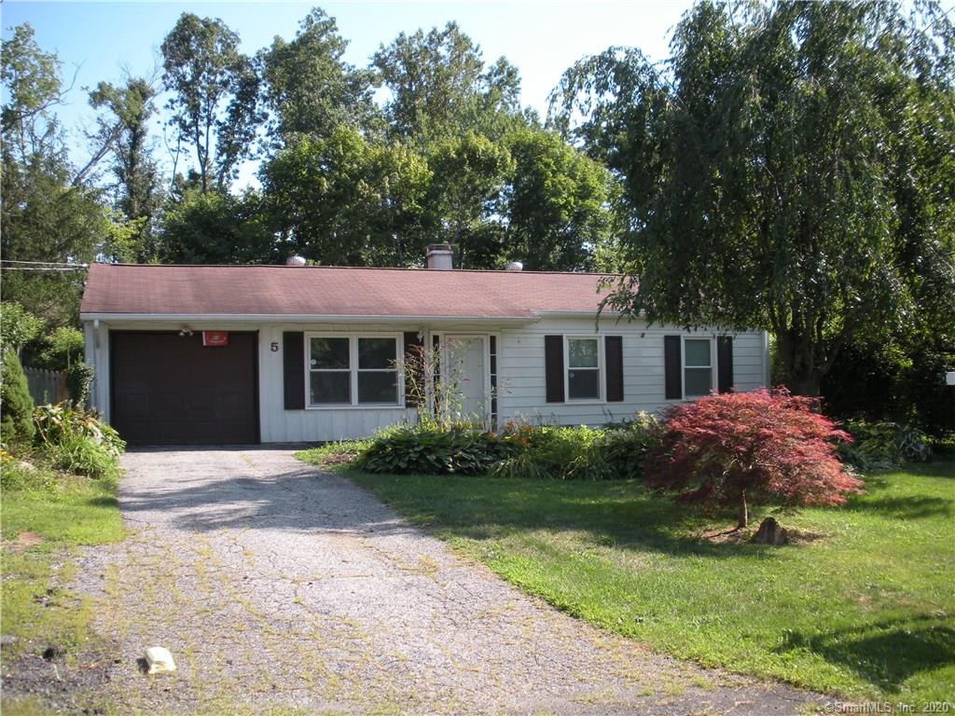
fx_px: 966
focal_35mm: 35
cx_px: 478
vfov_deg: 40.7
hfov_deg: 52.6
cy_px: 358
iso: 64
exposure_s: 1/256
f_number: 3.5
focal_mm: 6.3
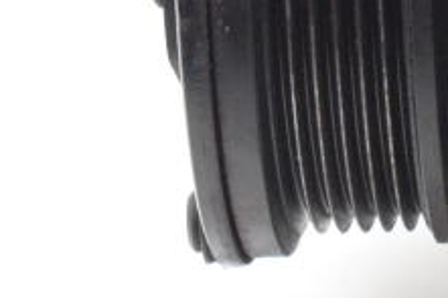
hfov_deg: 5.3
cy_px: -28
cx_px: 855
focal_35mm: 382
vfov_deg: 3.6
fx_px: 4754
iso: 6400
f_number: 8
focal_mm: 55
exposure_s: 1/400
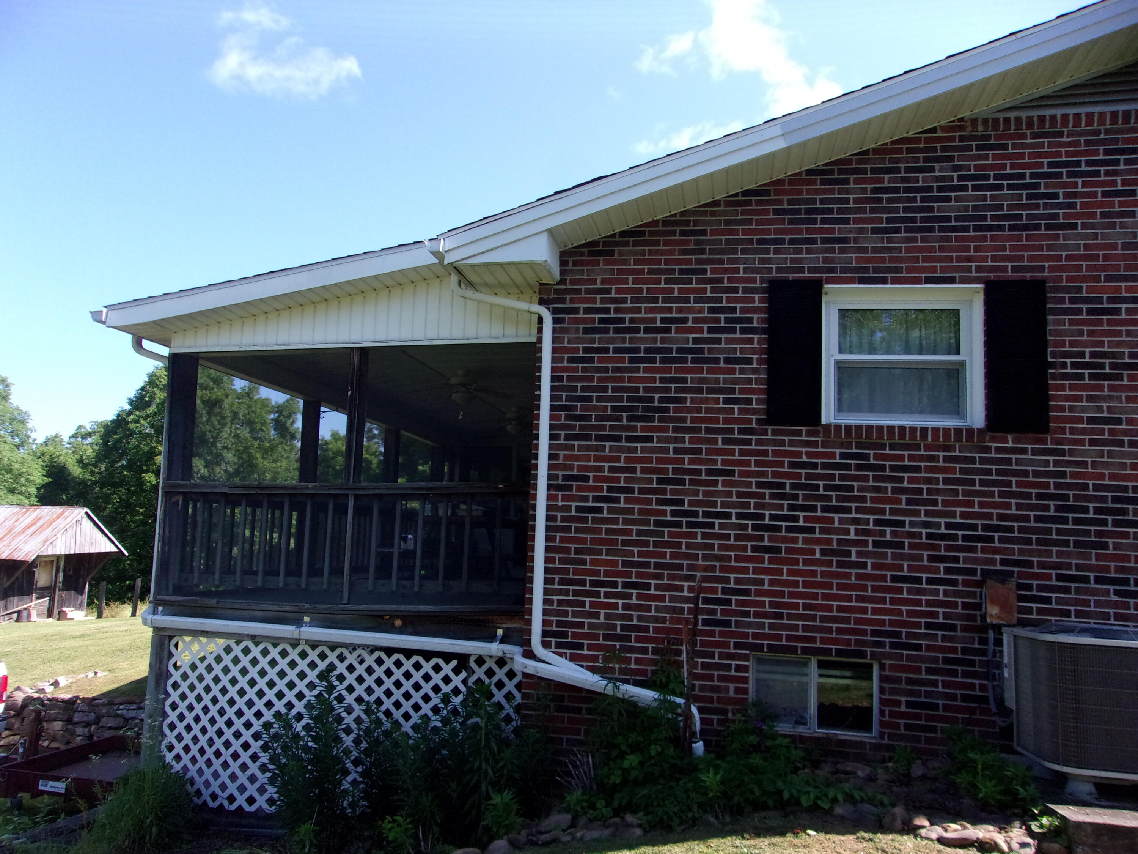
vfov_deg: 51.4
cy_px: 427
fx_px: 888
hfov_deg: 65.3
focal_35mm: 27
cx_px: 569
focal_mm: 4.9
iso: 200
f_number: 10.4
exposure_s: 1/100
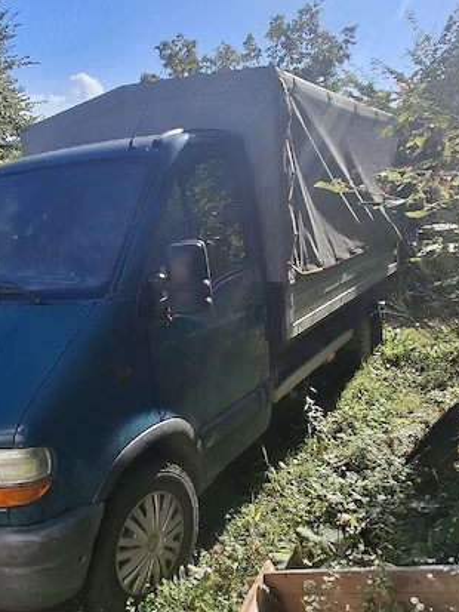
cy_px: 305
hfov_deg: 43.8
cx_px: 107
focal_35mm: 31
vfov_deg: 58.3
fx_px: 548
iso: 40
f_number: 2.2
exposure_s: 1/2000
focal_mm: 1.64
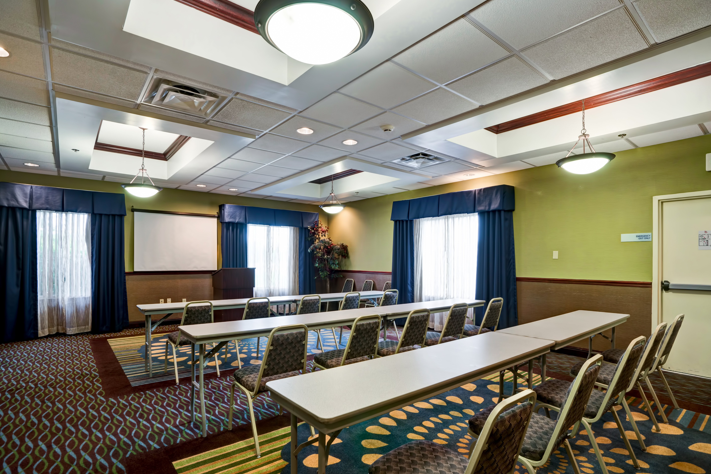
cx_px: 353
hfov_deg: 93.3
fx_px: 336
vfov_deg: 70.4
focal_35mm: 17
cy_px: 244
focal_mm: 16
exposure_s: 1/4
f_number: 8
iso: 200
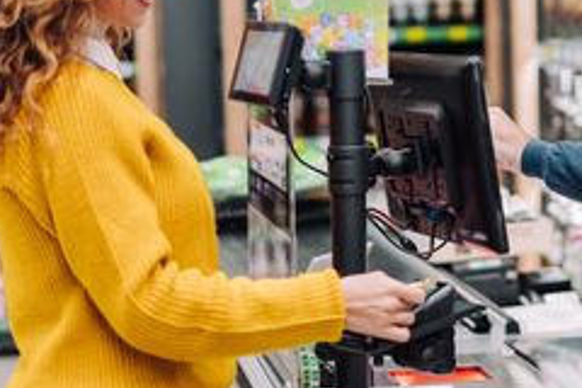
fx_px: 1536
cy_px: 110
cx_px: 426
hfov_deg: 21.3
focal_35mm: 95
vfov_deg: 14.4
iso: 1000
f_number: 1.8
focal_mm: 55
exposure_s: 1/400
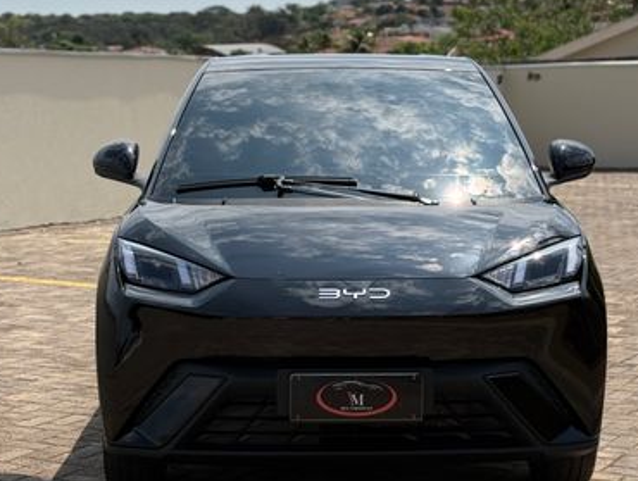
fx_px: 1126
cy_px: 236
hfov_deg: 31.6
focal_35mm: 61
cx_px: 352
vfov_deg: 24.1
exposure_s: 1/7143
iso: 80
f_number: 1.78
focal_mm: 6.76
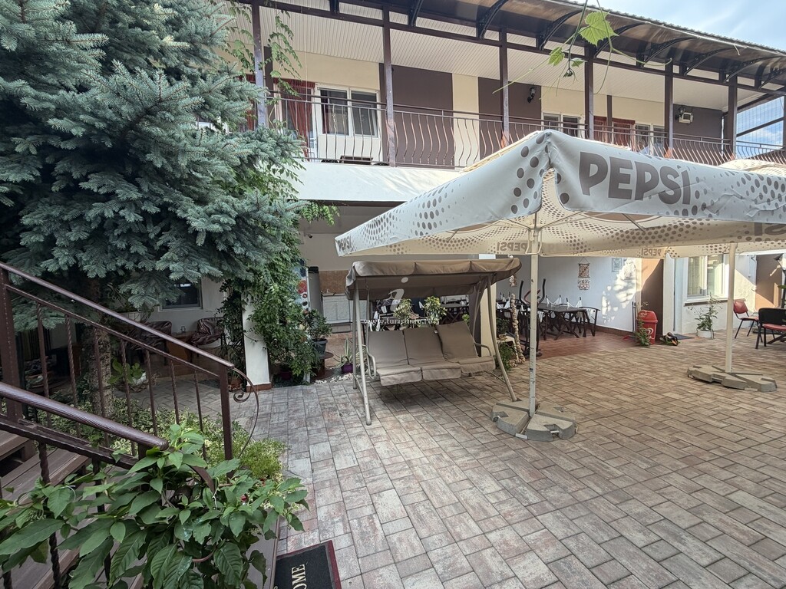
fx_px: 318
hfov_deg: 102.1
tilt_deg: -4.2
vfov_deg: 85.7
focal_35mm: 14
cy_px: 294
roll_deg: +2.8
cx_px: 393
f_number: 2.2
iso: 50
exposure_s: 1/121
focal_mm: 2.22
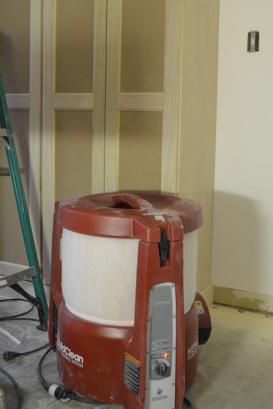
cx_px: 161
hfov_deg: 31.1
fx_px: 489
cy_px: 172
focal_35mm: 43
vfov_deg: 45.3
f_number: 5.6
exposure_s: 1/125
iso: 400
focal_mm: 20
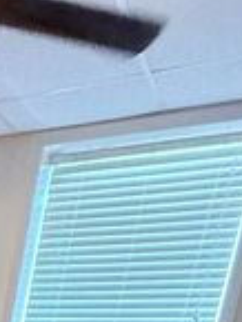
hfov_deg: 13.1
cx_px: -375
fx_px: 717
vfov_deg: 19.0
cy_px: 586
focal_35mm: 77
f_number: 2.2
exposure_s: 1/60
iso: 640
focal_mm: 2.22
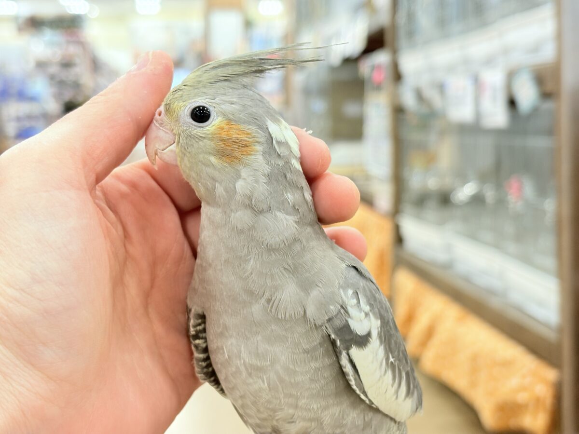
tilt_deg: -5.9
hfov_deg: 36.8
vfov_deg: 28.0
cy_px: 217
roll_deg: +2.0
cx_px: 290
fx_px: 870
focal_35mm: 52
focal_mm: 5.96
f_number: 1.6
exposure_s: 1/50
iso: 80
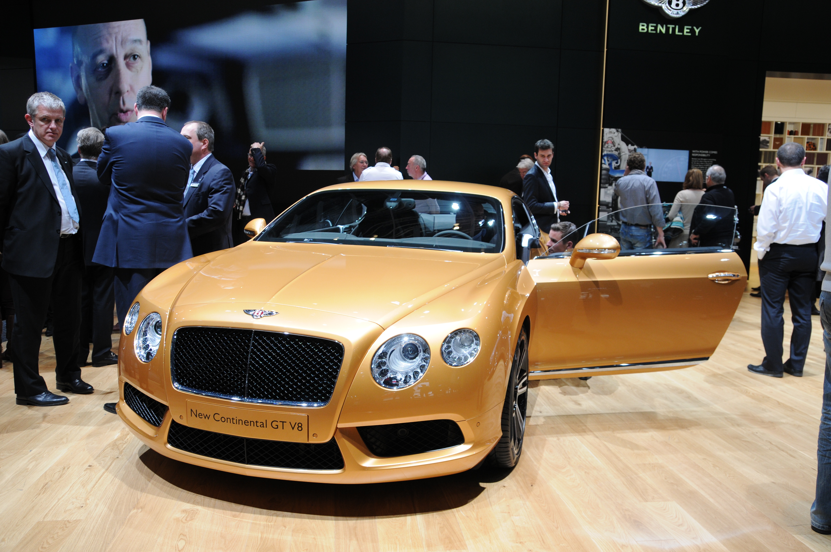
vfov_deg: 43.5
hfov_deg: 62.0
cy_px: 276
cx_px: 416
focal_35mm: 30
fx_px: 692
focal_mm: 20
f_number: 5.6
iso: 400
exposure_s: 1/125
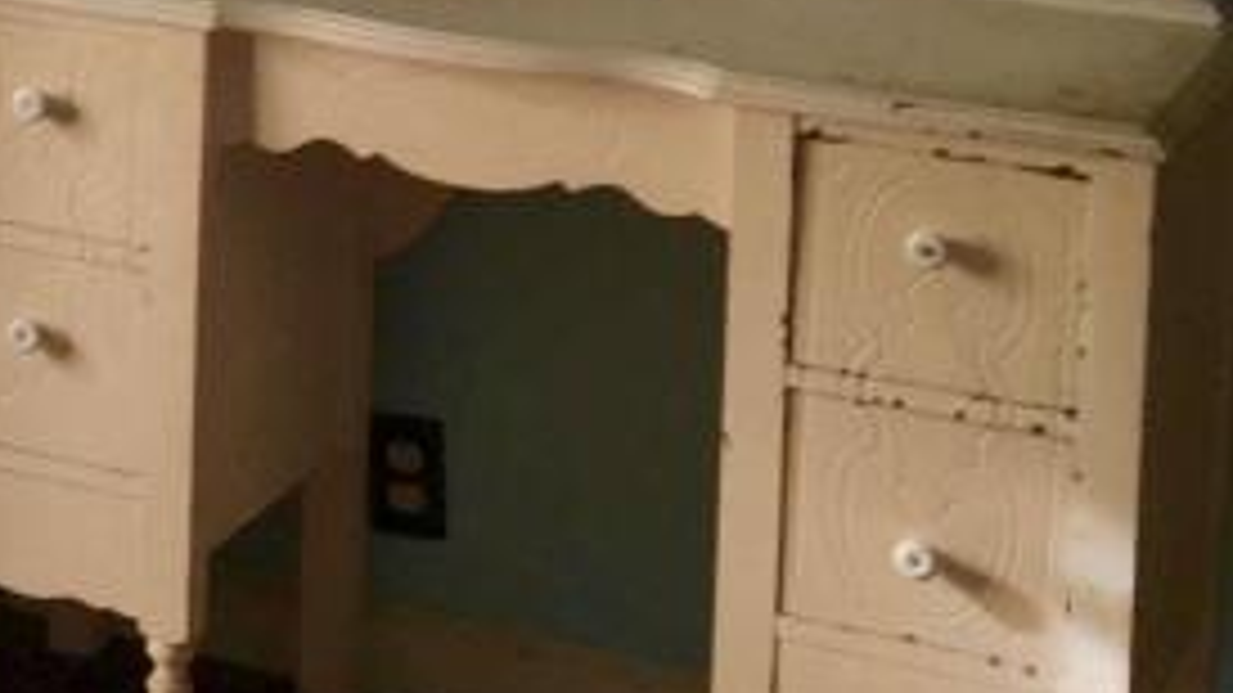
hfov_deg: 16.1
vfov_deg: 9.9
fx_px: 3857
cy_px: -360
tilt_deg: -6.3
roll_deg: -0.2
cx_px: -778
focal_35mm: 118
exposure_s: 1/40
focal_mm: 4.15
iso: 32
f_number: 2.2
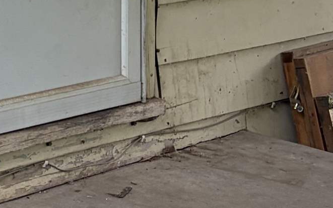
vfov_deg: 9.8
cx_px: -367
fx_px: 1162
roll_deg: +2.7
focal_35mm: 128
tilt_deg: -2.7
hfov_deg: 13.5
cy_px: -135
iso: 50
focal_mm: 5.96
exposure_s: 1/531
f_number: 1.6
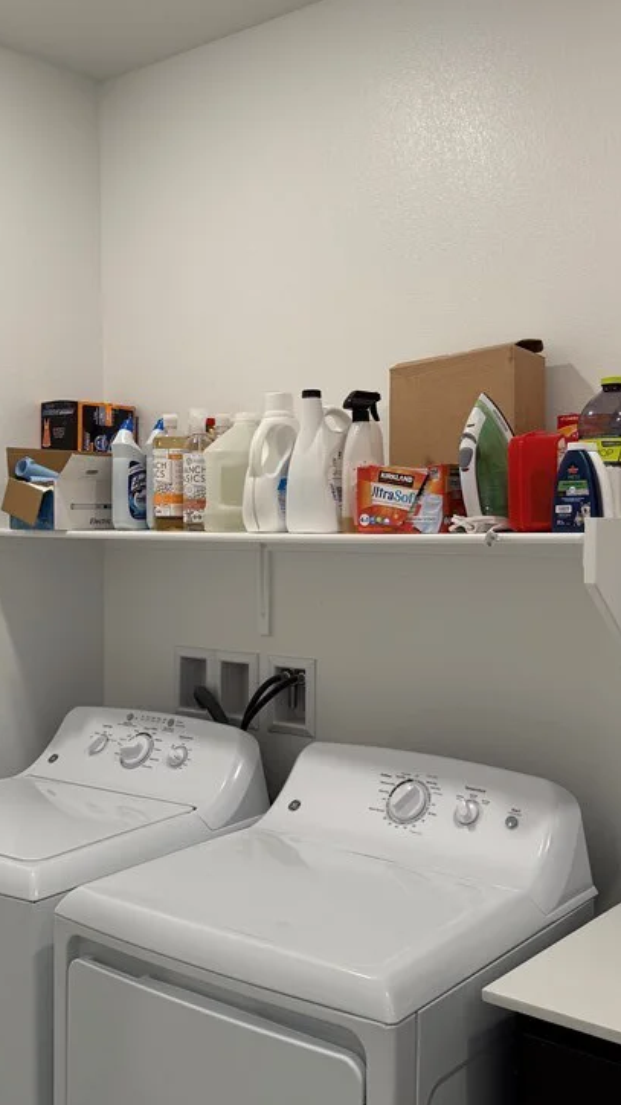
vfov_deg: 54.0
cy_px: 534
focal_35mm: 37
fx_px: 1084
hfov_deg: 32.0
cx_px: 322
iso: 125
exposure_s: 1/120
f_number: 1.78
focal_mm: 6.76
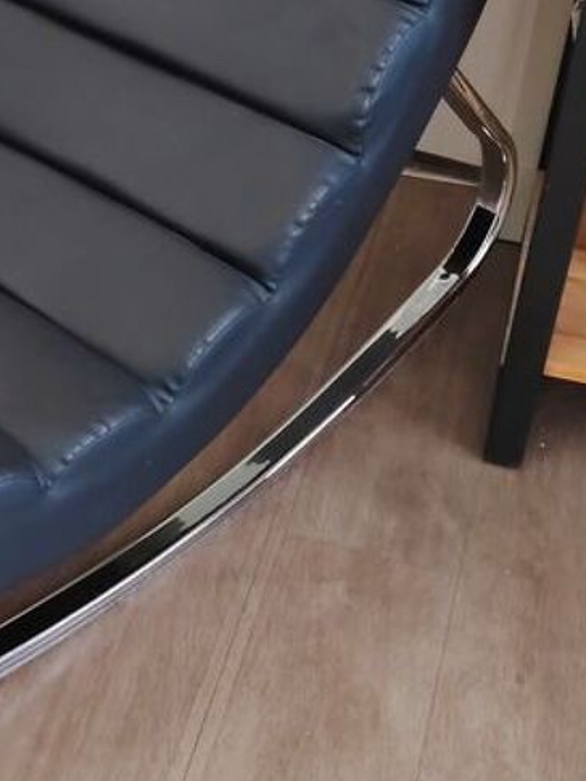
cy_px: 297
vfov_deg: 29.3
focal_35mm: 66
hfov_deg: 21.6
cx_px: 16
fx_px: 1489
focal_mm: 5.25
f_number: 1.75
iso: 2678
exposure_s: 1/50
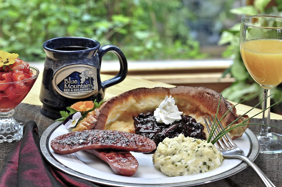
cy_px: 94
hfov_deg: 22.6
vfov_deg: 15.2
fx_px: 704
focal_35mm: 90
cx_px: 141
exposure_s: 1/15
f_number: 8
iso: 125
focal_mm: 60
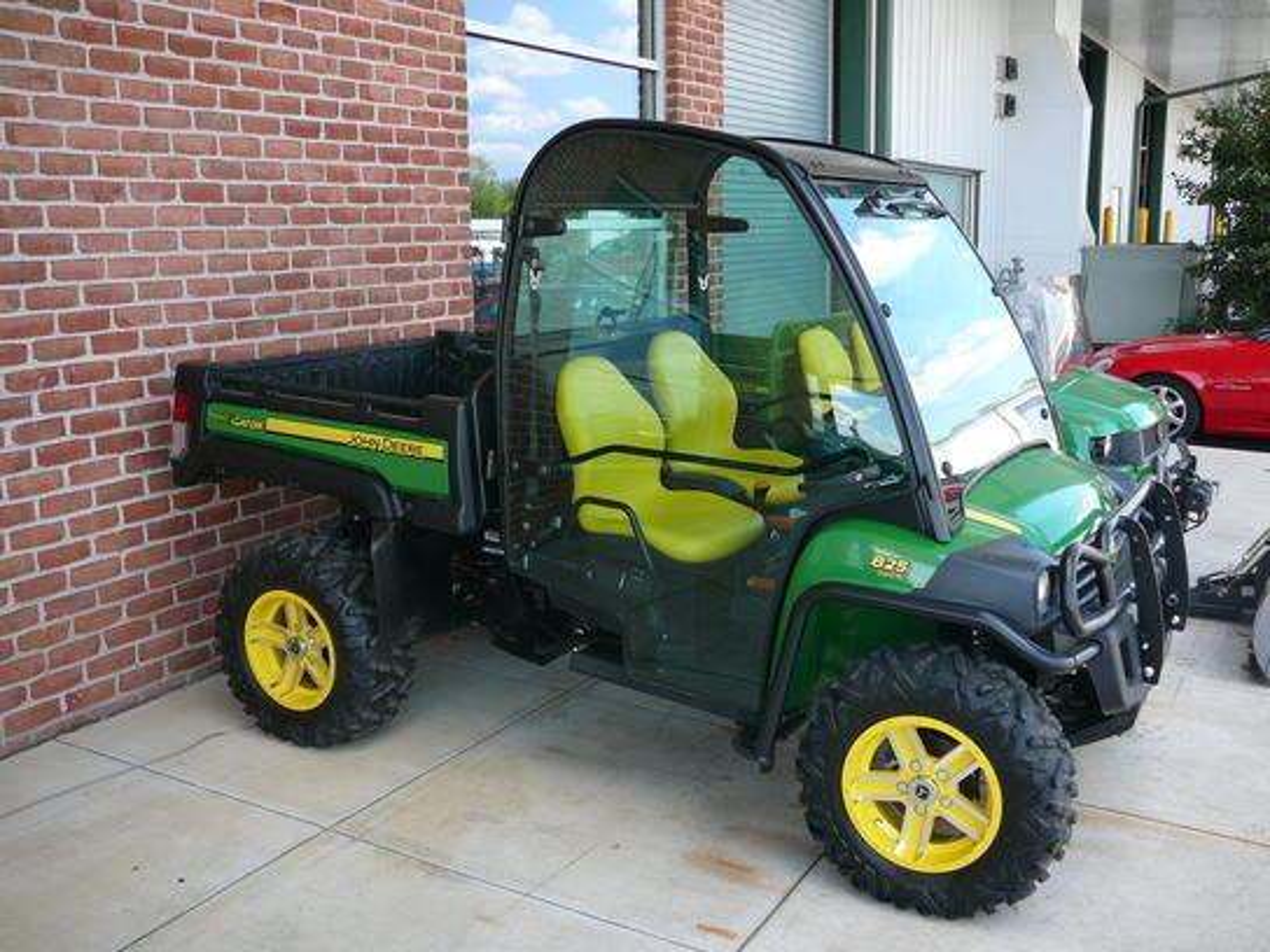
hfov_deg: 52.6
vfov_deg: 40.7
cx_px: 635
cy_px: 476
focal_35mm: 35
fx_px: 1284
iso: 80
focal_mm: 5.2
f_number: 2.8
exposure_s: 1/160
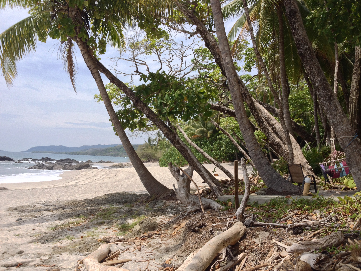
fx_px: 365
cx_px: 180
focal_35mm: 35
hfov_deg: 52.6
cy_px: 136
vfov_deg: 40.7
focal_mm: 4.28
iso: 50
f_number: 2.4
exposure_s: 1/1227
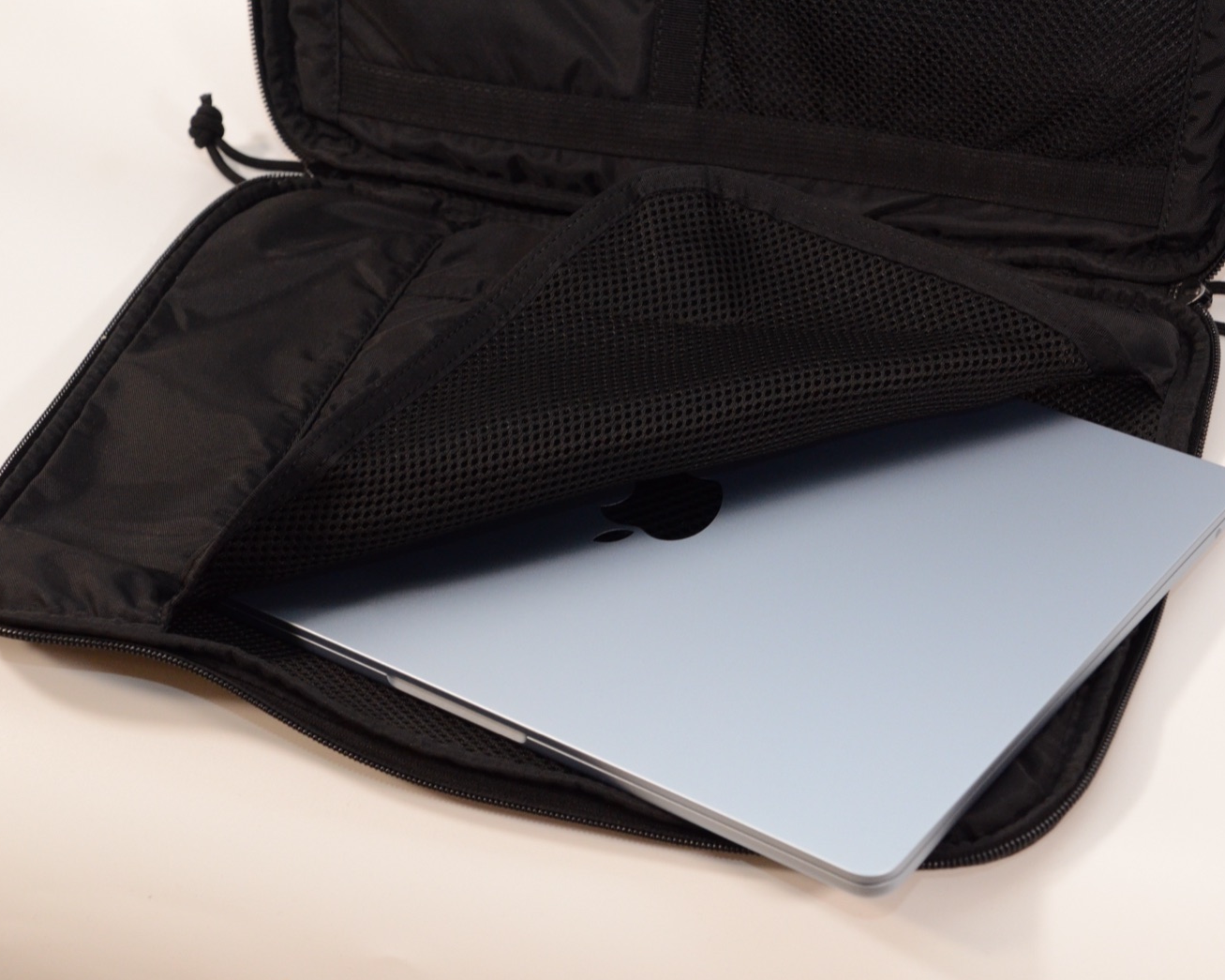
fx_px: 3117
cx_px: 683
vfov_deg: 17.9
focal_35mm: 86
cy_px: 495
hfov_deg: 22.2
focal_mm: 50
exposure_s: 1/60
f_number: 6.3
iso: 1600
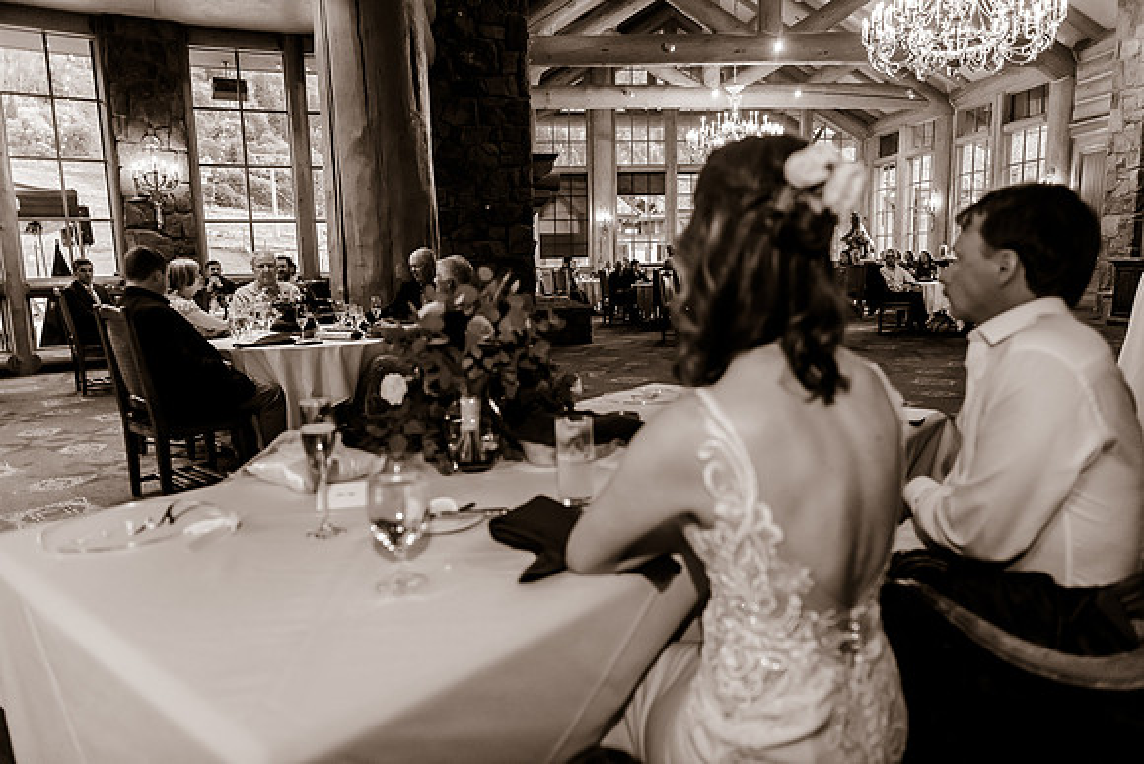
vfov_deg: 53.2
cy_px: 382
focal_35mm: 24
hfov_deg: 73.7
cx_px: 572
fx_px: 763
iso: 4000
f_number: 2.8
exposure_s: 1/250
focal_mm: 24
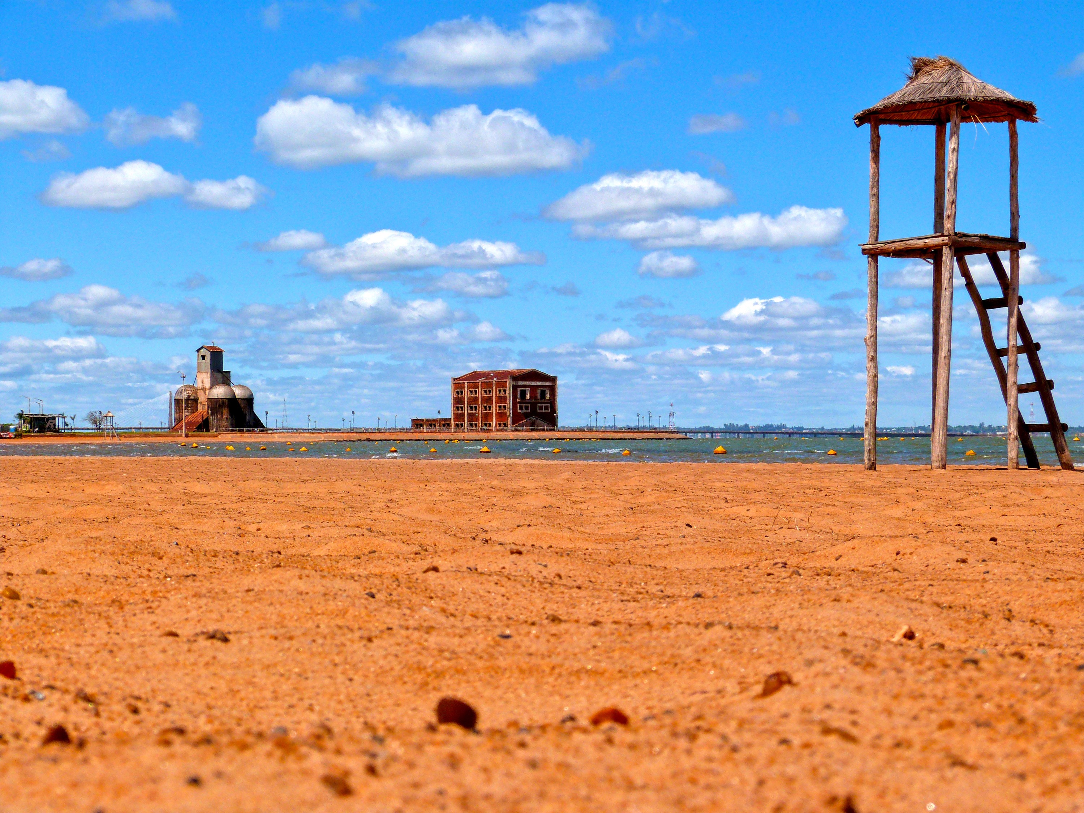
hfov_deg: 28.6
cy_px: 406
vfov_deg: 21.6
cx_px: 542
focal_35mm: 68
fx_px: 2129
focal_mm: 12.1
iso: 100
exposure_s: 1/1300
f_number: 5.6
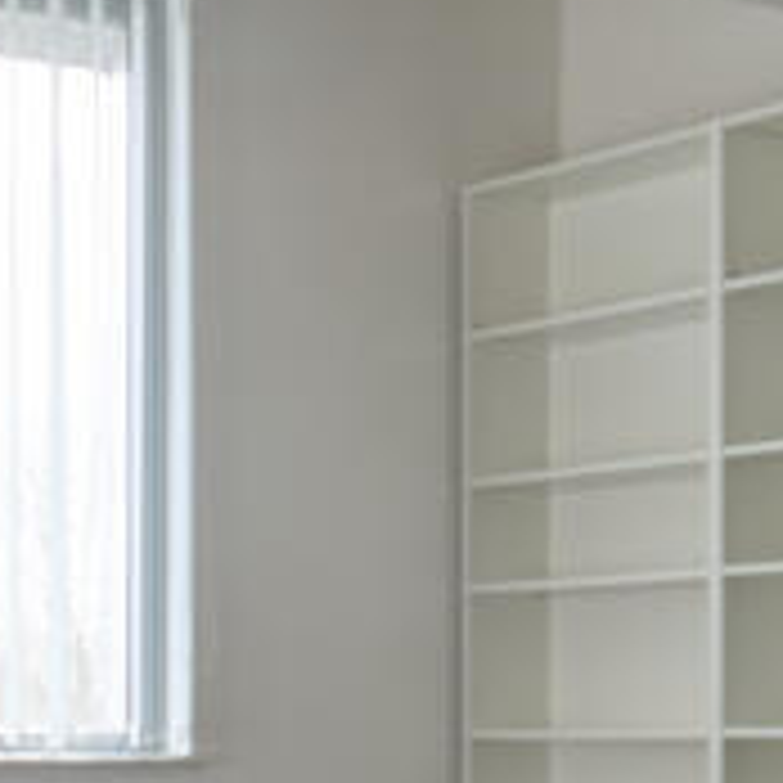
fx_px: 2559
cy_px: 817
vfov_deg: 16.9
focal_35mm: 100
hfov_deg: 16.8
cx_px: -104
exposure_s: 1/15
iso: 80
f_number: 8
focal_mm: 20
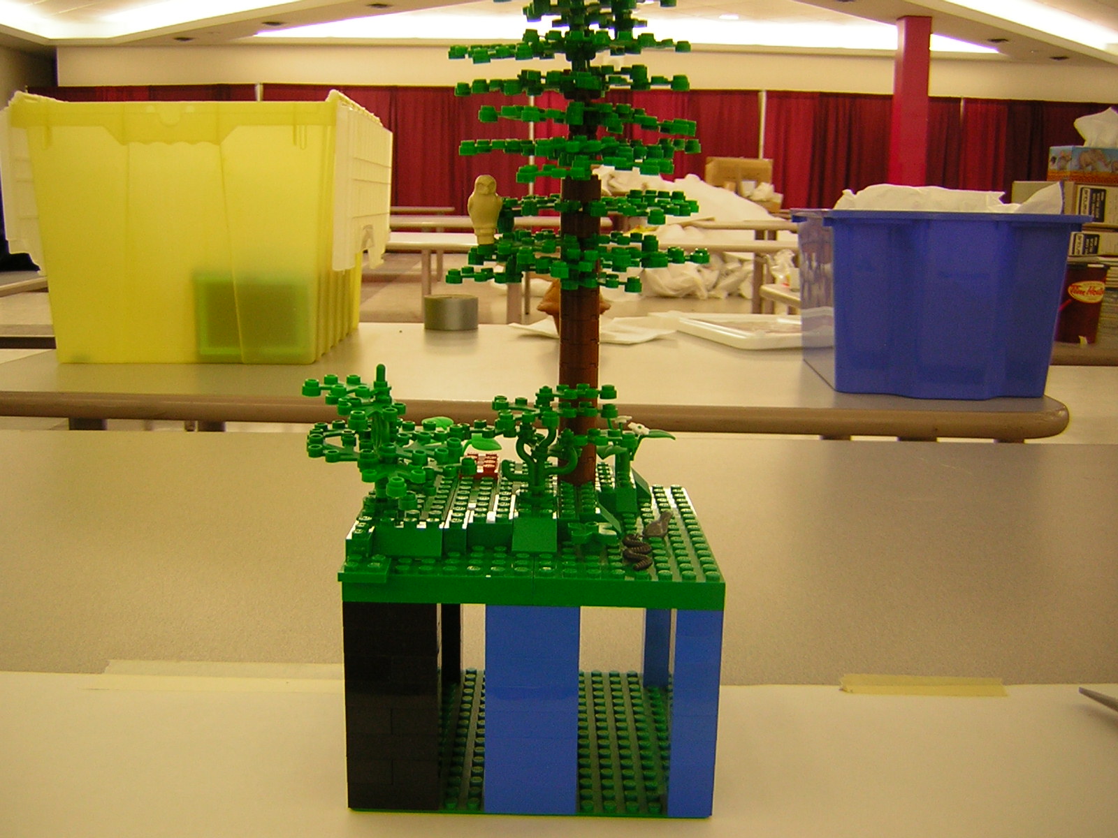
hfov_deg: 51.4
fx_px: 1163
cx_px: 559
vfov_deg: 39.7
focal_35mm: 36
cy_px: 419
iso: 50
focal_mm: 4.7
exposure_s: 1/6.5
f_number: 2.6
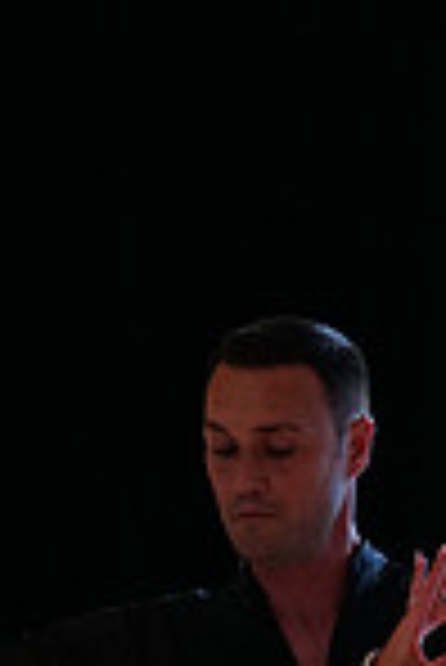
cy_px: 1161
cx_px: 65
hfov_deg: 2.2
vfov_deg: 3.3
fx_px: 11494
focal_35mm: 620
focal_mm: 158
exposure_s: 1/500
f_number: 4
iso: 2500
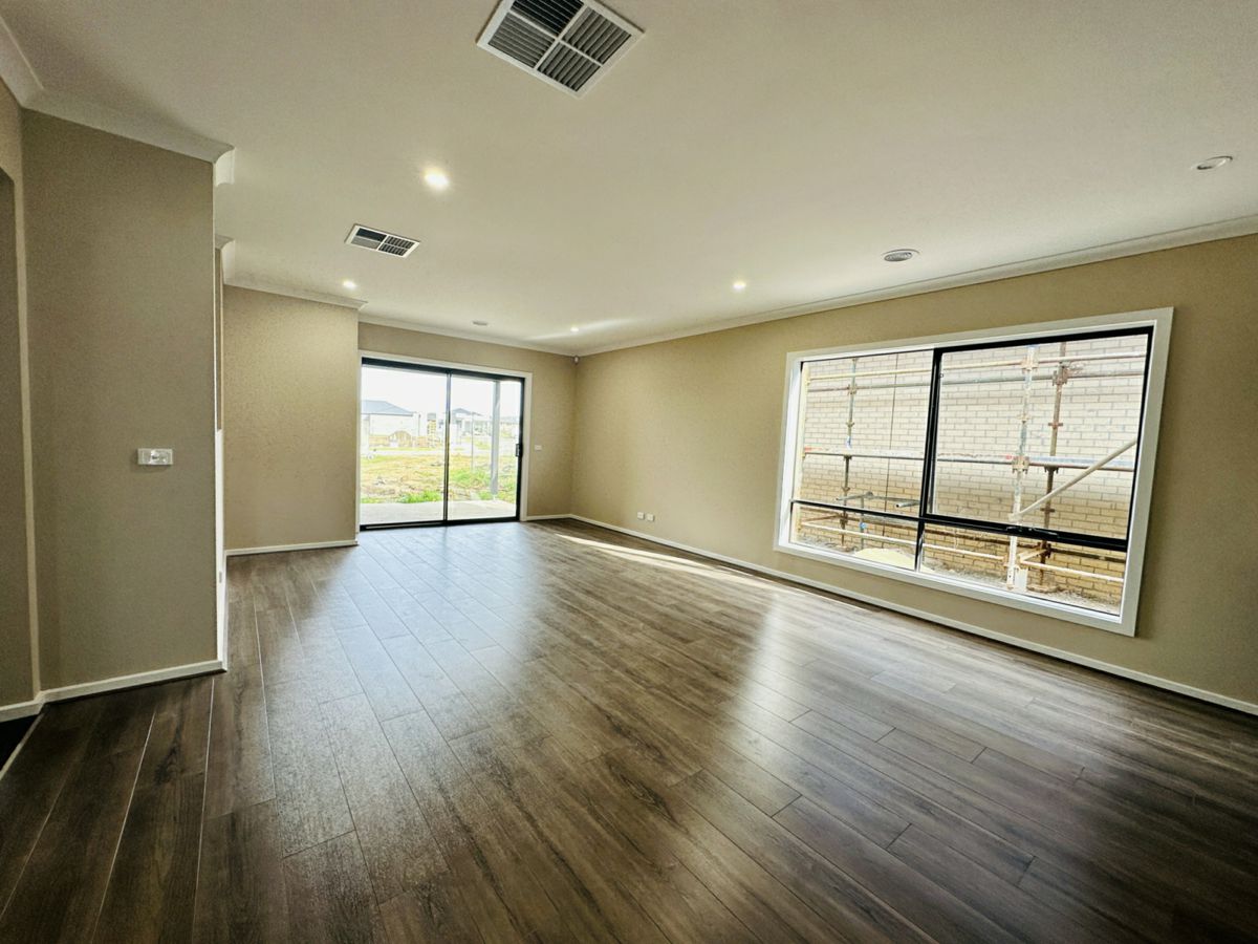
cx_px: 629
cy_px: 472
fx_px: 509
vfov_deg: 85.7
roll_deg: -1.9
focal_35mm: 14
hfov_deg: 102.1
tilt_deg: -4.9
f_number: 2.2
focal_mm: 2.22
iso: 40
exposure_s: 1/125
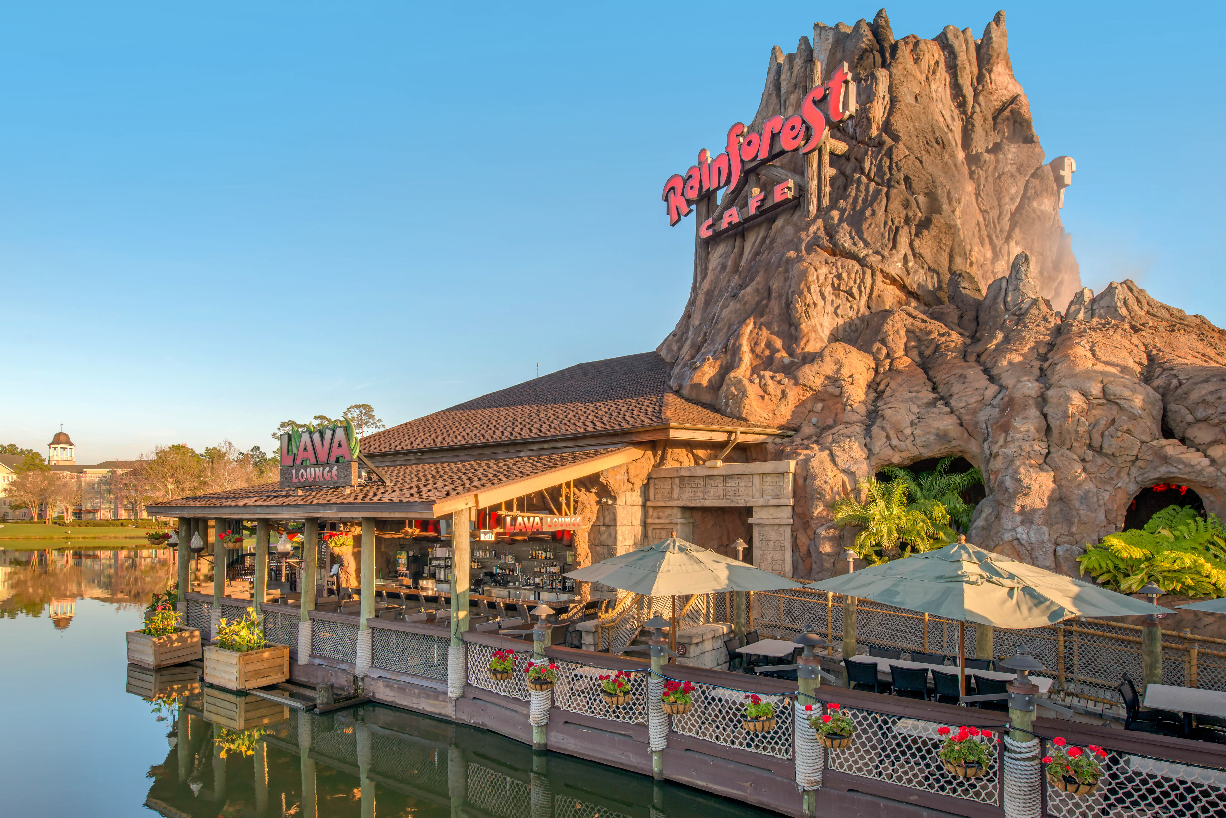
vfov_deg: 64.6
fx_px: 647
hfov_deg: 86.9
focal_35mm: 19
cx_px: 613
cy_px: 409
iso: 400
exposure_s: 1/200
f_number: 11
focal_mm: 19
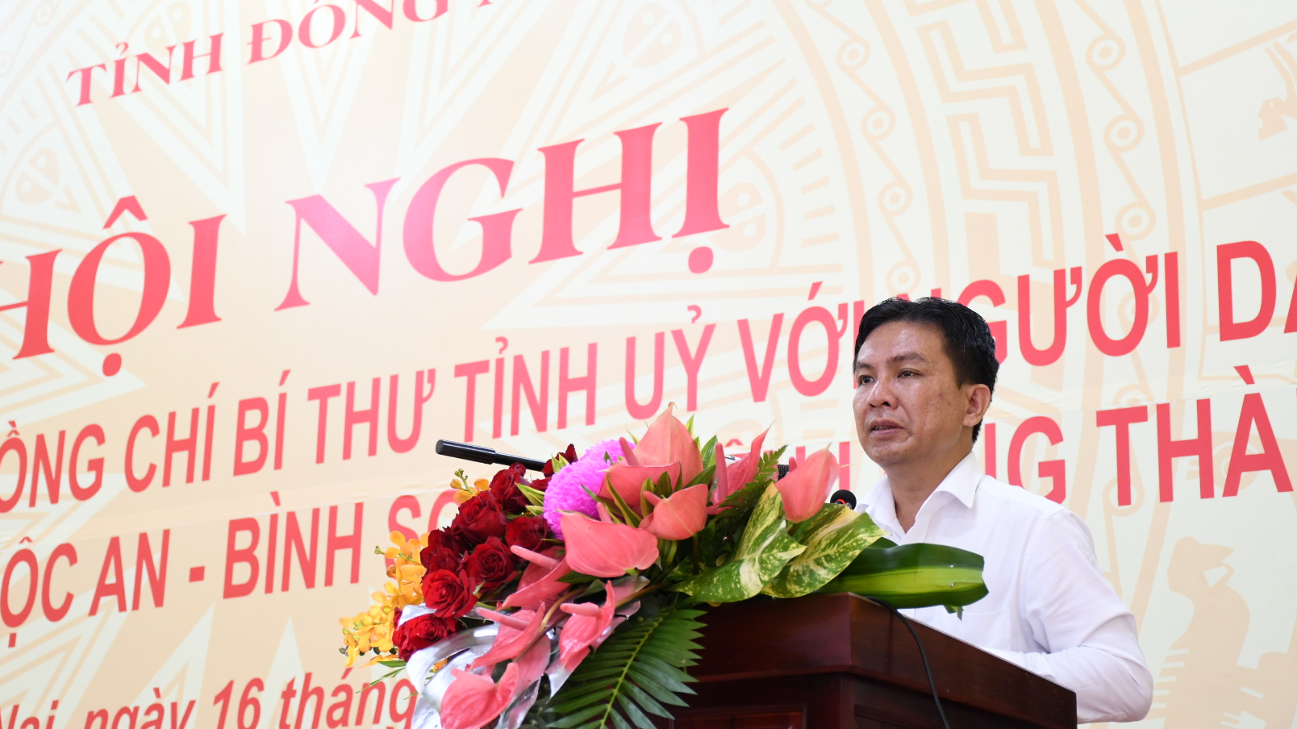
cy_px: 298
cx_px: 648
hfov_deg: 27.9
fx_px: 2613
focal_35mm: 76
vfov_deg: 15.9
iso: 1250
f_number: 5
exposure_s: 1/40
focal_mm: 48
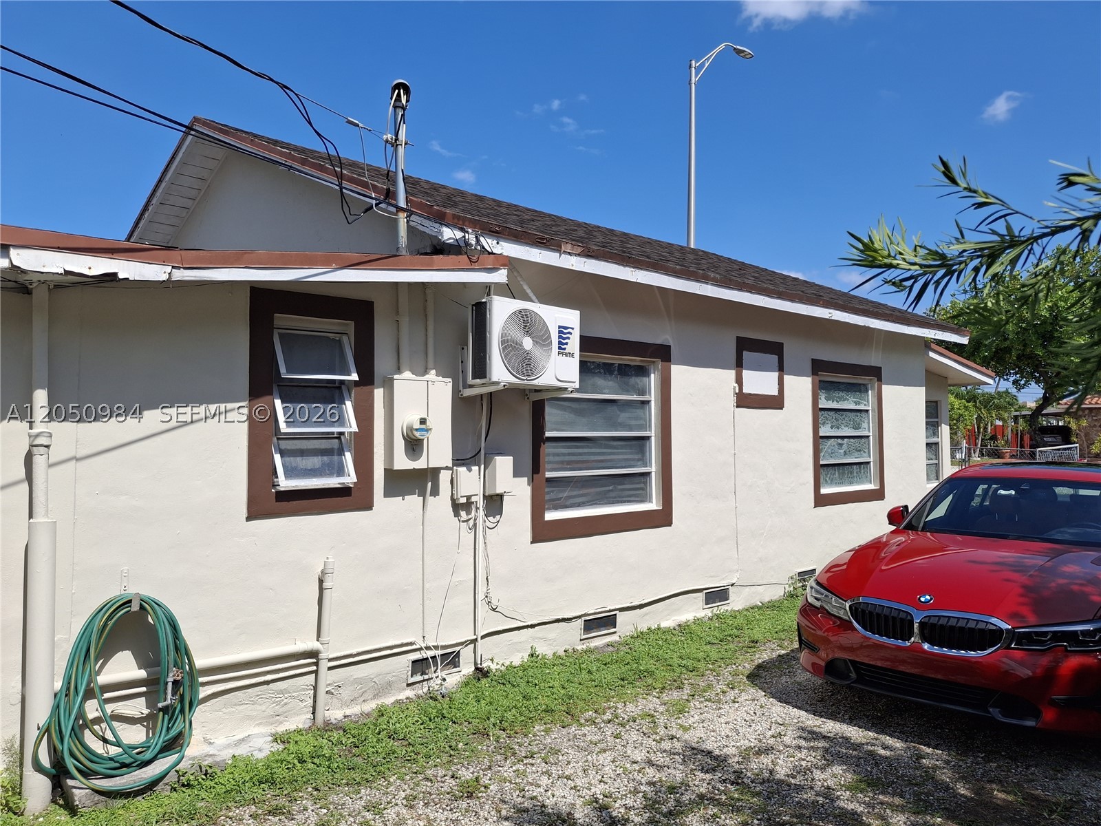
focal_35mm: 25
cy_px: 413
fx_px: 795
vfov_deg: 54.9
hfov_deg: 69.4
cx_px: 550
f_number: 1.8
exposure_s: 1/2404
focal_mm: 4.69
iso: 32
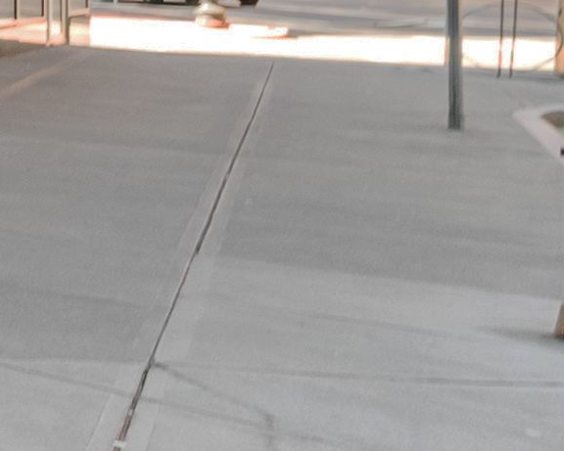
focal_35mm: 83
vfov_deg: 17.8
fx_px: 1386
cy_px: -59
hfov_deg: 9.5
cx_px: -1403
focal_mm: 12
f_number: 6.3
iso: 800
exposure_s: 1/160
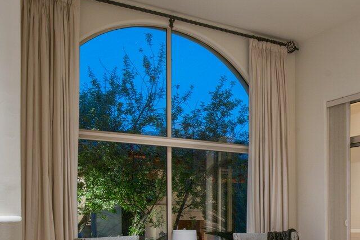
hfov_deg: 36.5
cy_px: 209
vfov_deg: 27.2
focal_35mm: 48
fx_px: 480
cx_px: 369
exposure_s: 2
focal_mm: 15
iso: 400
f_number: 13
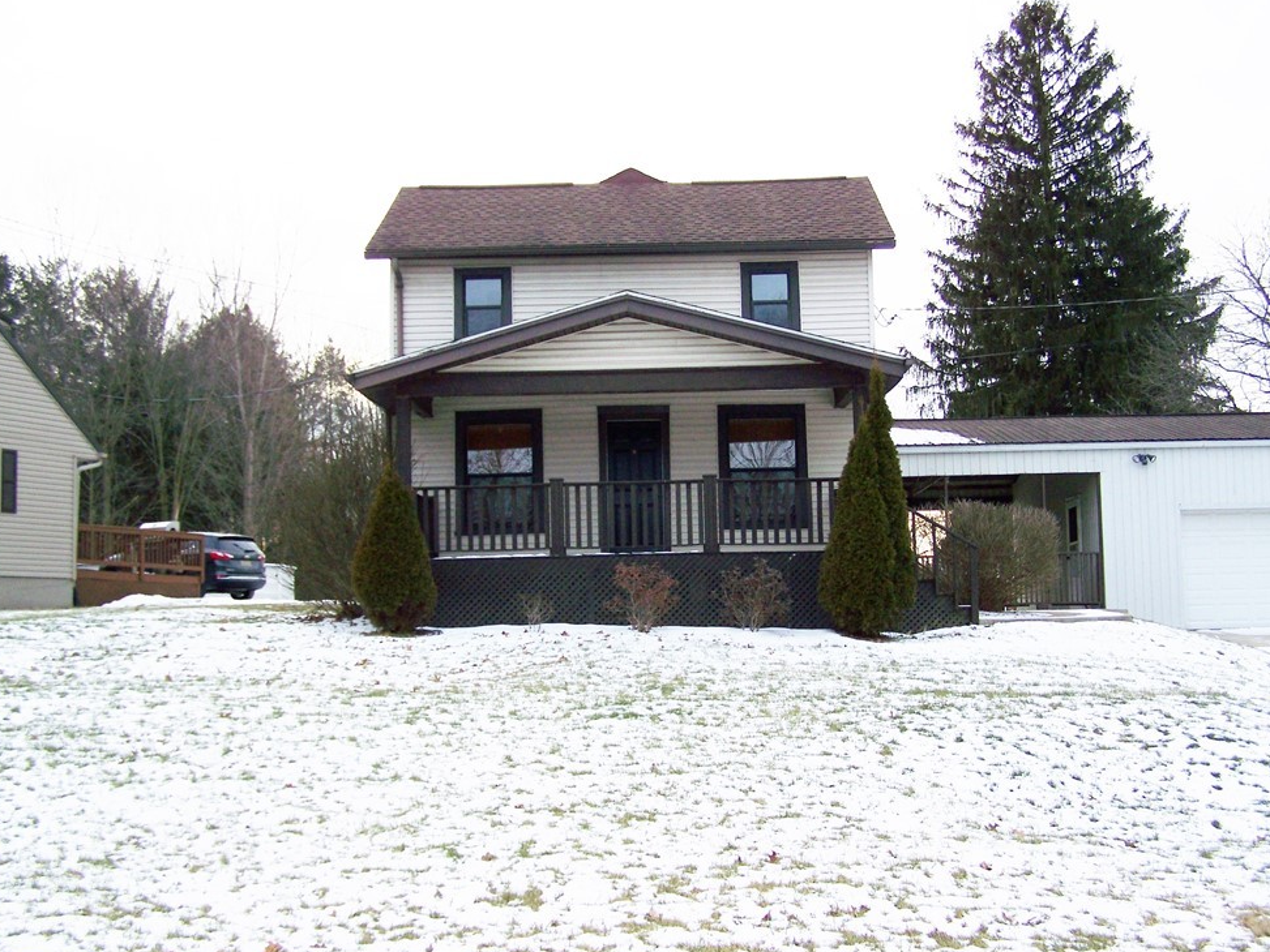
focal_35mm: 40
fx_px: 1468
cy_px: 485
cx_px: 649
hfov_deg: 46.8
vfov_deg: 36.0
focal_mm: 6.3
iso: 64
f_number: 2.8
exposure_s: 1/250
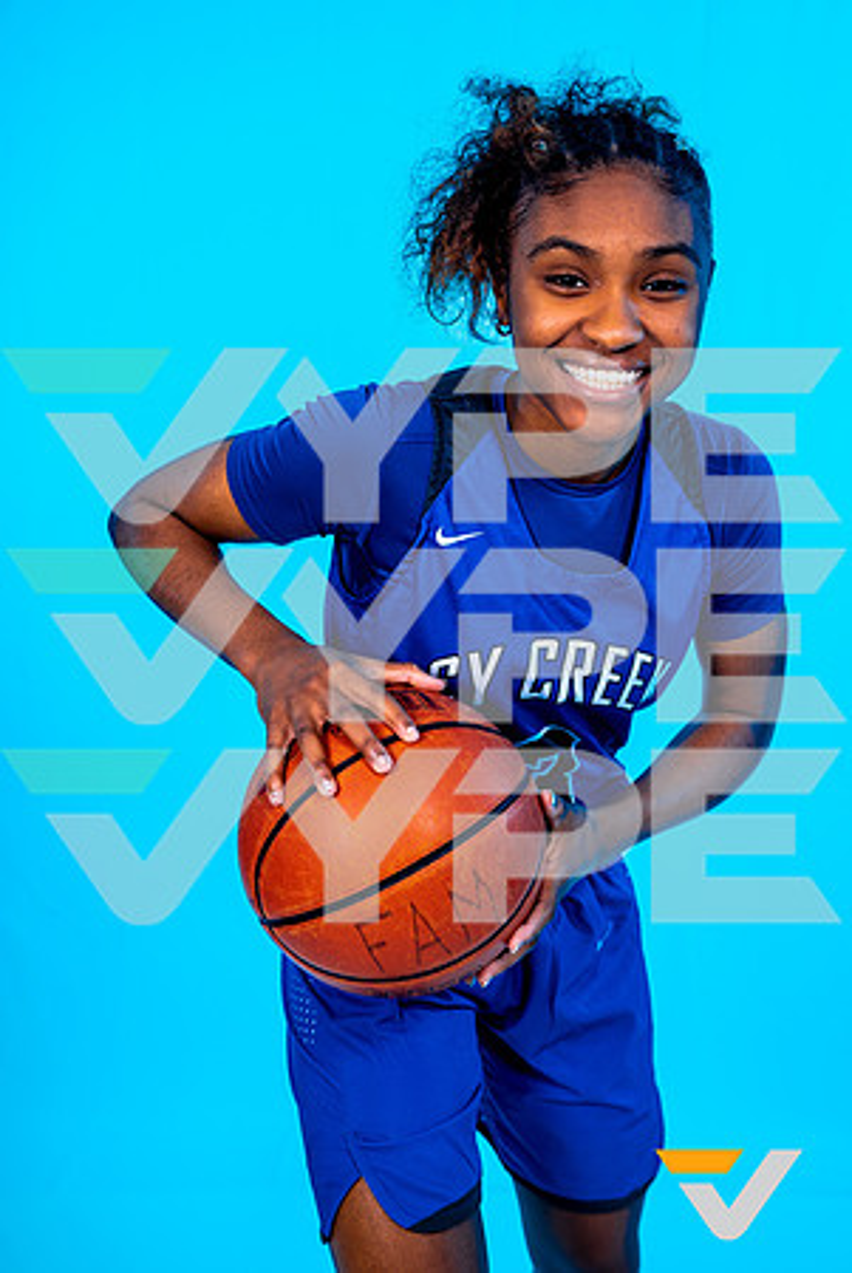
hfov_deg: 29.9
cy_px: 636
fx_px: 1594
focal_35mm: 45
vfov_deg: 43.6
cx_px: 426
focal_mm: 45
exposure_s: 1/125
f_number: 5.6
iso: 100
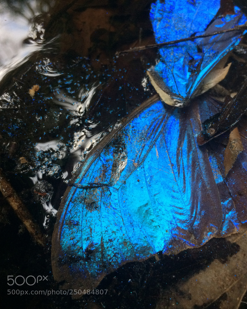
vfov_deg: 55.5
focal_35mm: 32
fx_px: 292
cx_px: 125
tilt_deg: -71.3
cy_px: 135
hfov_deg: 45.8
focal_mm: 4.15
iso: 160
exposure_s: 1/30
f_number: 2.2
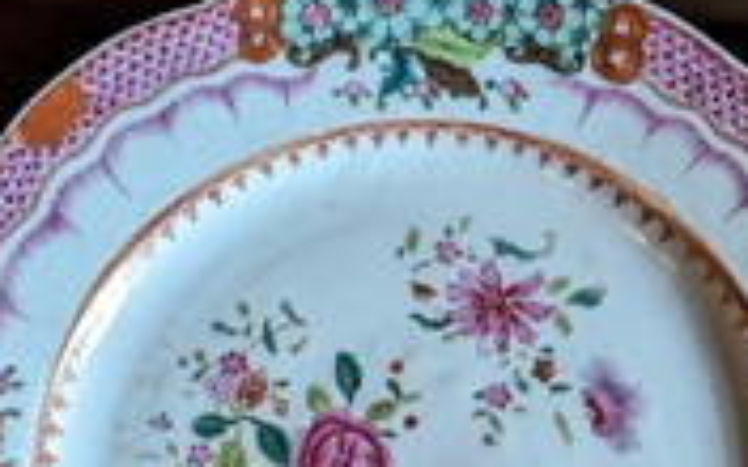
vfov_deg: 21.2
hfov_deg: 35.0
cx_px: 431
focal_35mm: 58
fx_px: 1182
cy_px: 514
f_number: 1.85
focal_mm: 6.81
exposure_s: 1/100
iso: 998
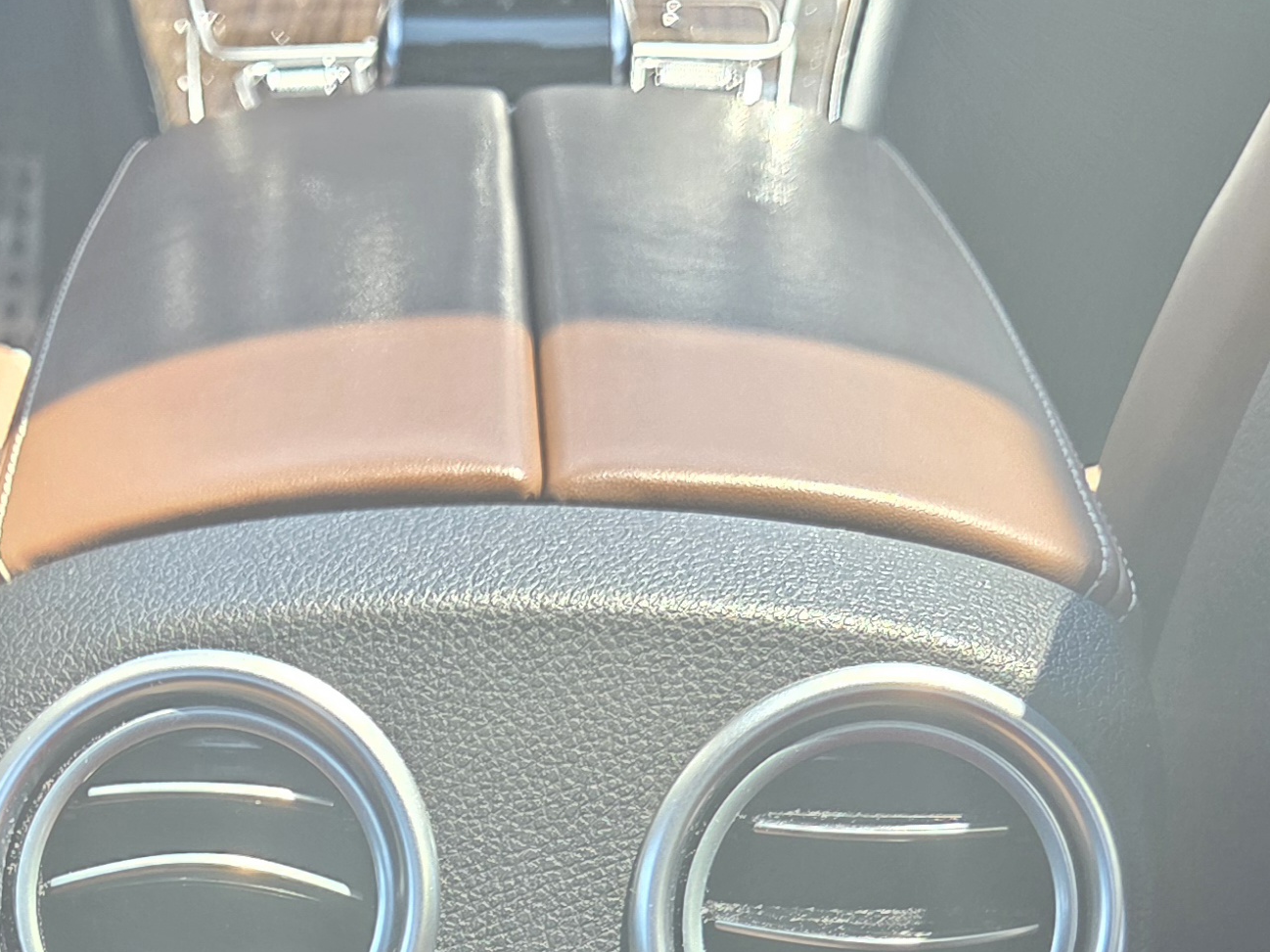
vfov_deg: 26.8
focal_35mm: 51
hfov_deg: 37.5
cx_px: 588
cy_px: 979
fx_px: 1871
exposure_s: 1/182
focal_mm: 5.4
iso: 200
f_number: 1.8
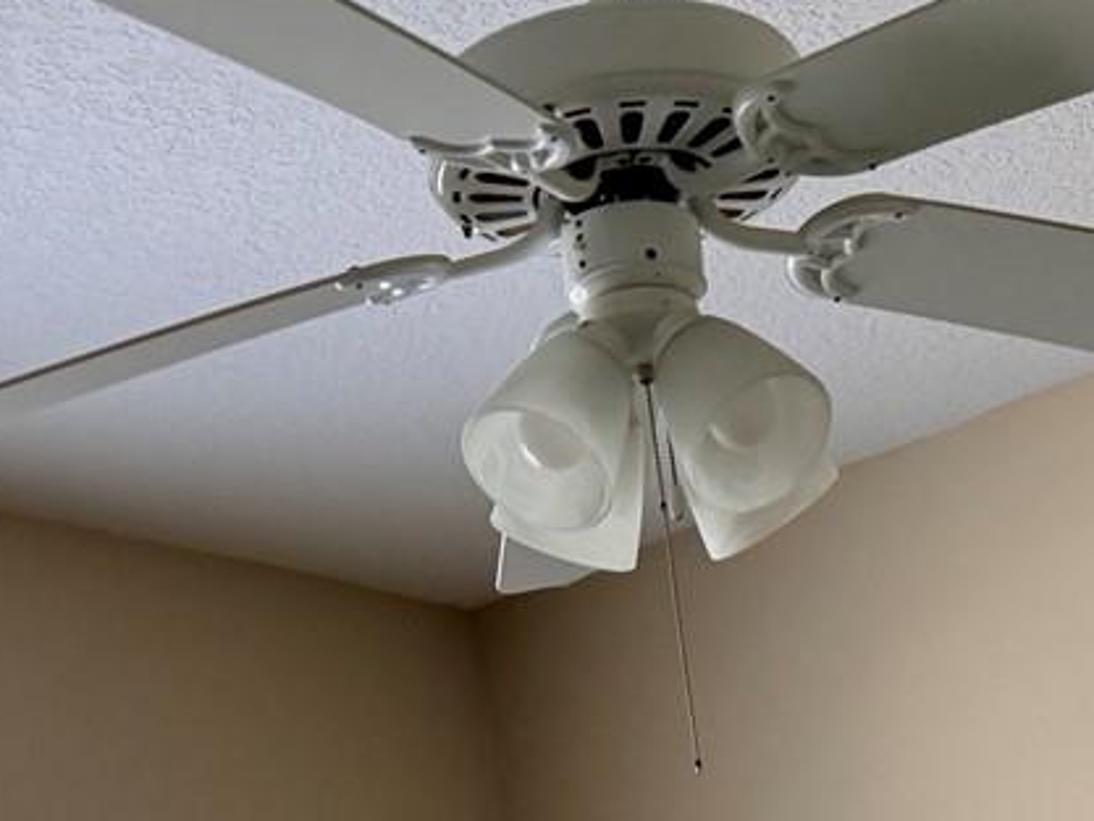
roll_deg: +8.6
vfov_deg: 14.4
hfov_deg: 21.2
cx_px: 800
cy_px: 1430
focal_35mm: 92
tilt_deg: +0.3
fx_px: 2908
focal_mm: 6.76
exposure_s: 1/139
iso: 200
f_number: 1.78
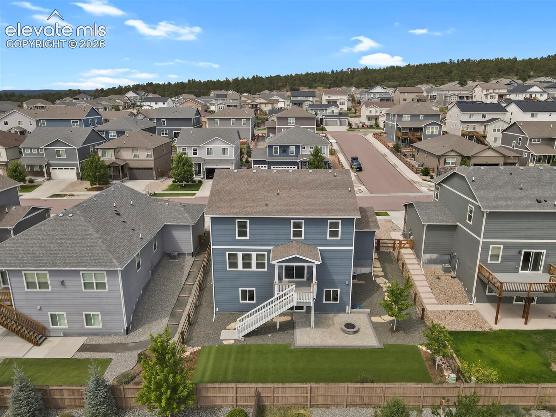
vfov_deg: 56.8
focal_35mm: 24
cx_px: 278
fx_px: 385
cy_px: 208
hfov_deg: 71.6
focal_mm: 4.5
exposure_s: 1/250
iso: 100
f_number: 2.8
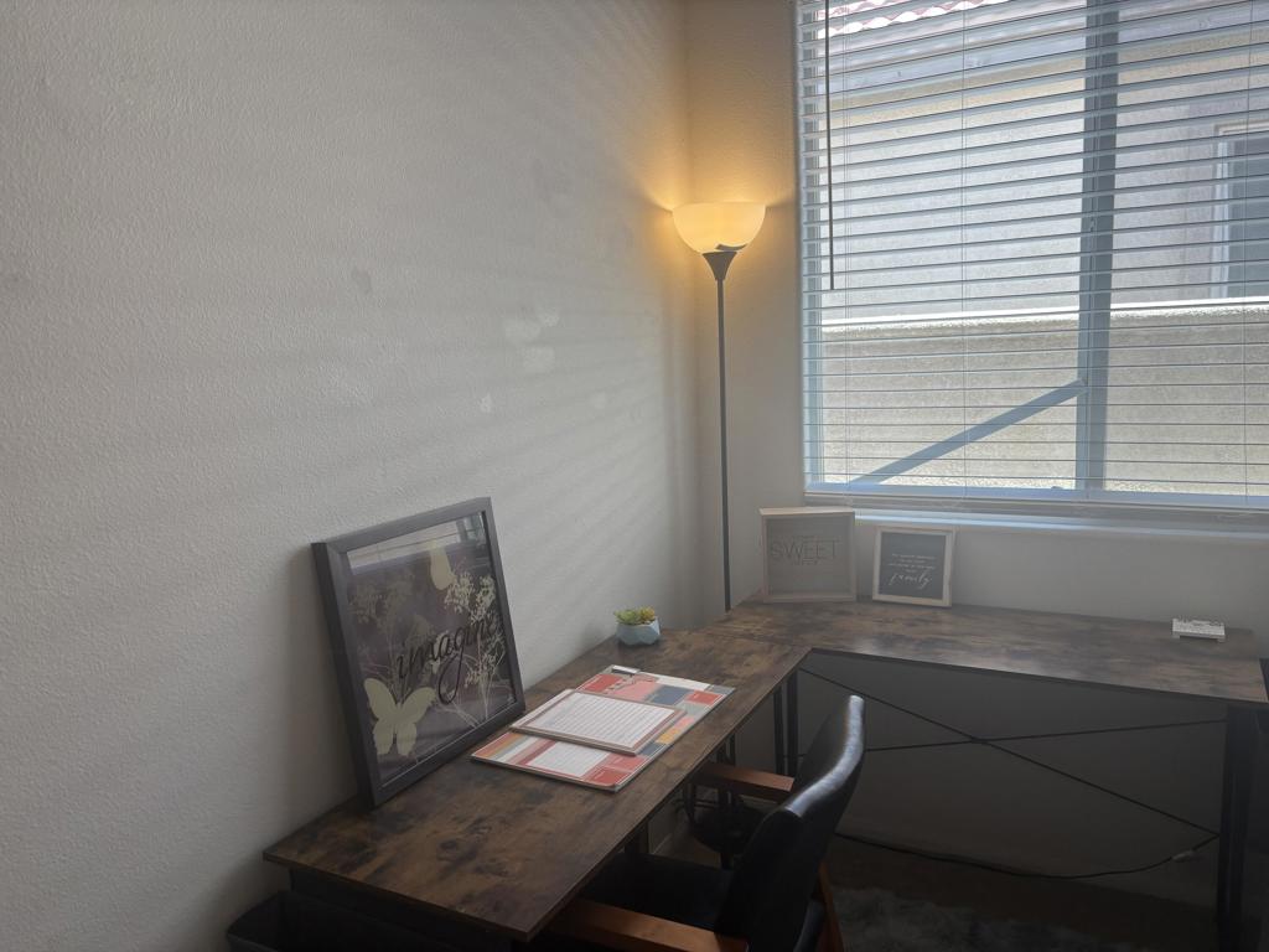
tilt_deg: -8.0
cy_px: 476
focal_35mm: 26
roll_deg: +2.8
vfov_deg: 53.1
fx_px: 953
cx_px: 634
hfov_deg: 67.3
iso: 40
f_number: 1.6
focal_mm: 5.96
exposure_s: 1/120
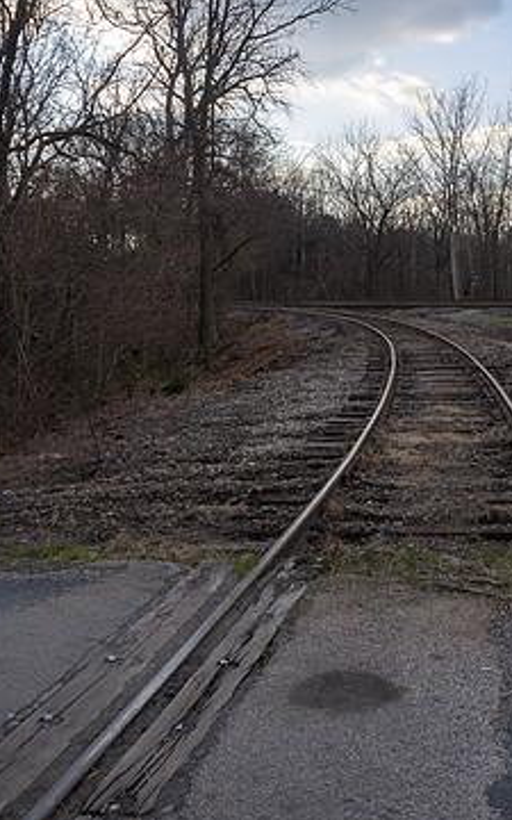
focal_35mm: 41
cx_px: 385
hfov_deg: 30.7
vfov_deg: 47.9
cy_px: 329
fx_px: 915
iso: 200
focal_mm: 12
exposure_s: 1/250
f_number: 6.3
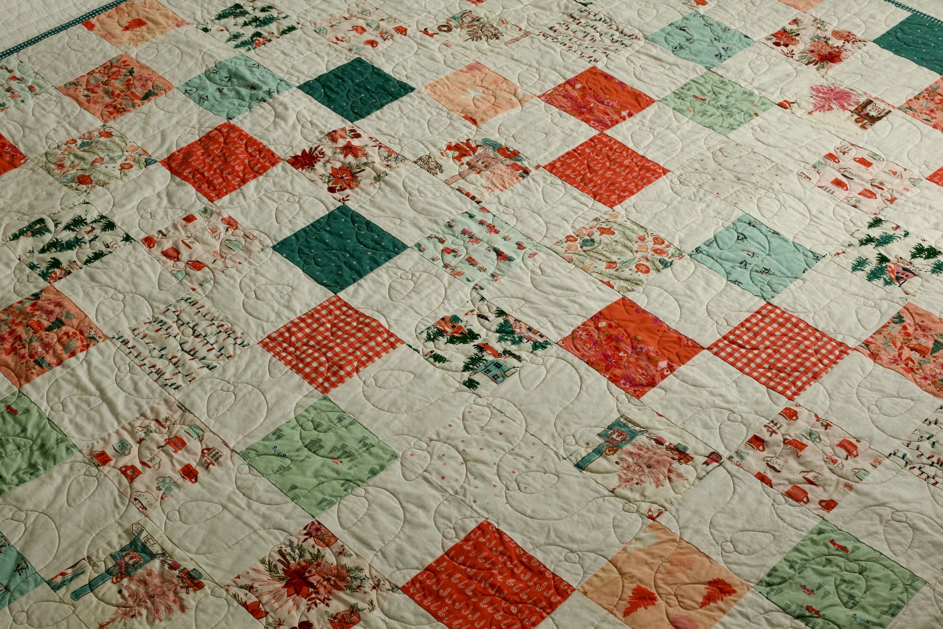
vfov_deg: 33.0
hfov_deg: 47.9
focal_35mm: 40
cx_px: 472
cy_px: 314
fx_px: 1061
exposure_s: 1/125
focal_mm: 27
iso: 400
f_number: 8
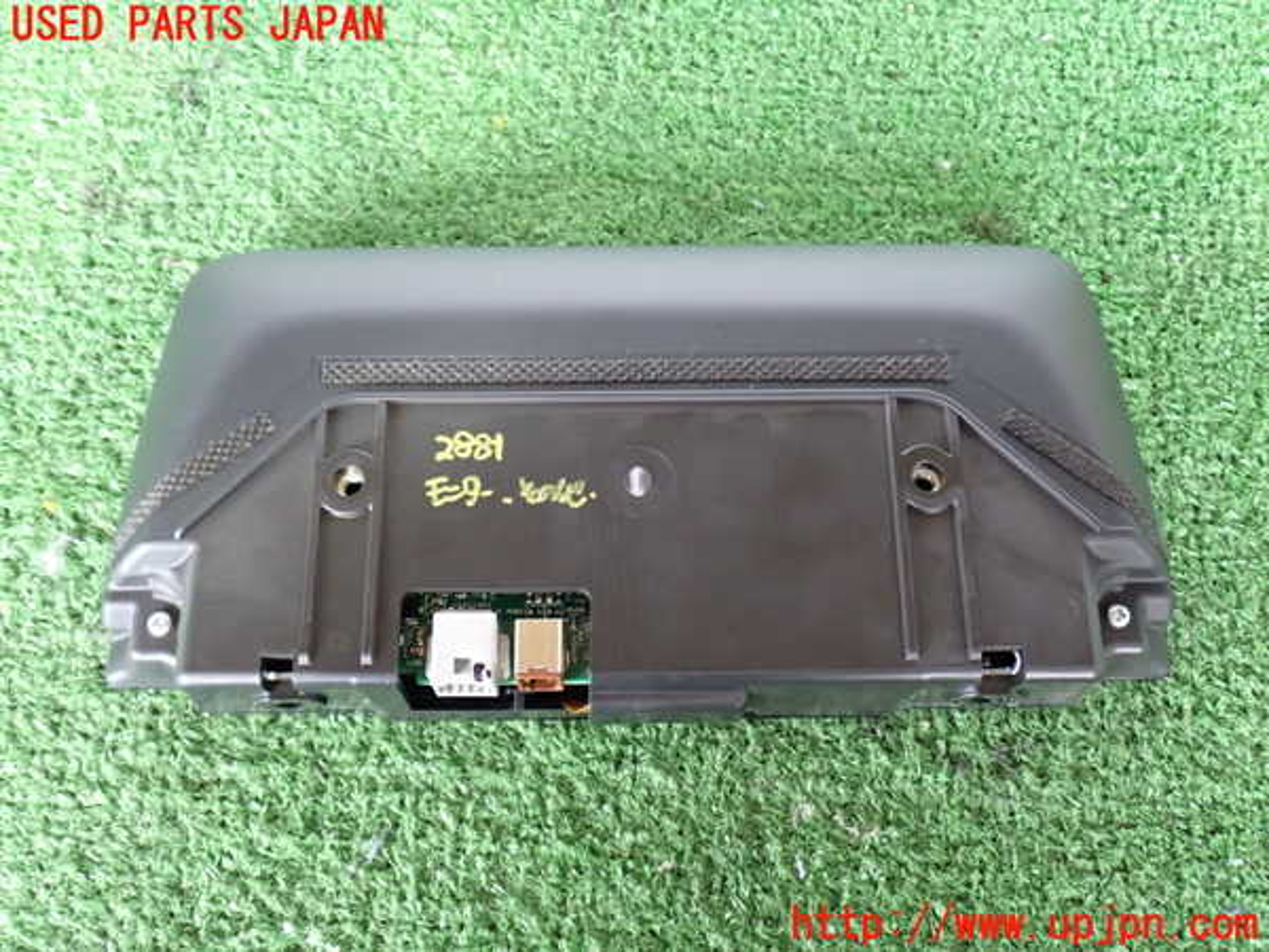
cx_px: 634
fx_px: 1393
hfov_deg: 49.0
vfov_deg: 37.7
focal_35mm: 38
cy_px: 476
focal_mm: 6.83
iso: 800
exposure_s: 1/25
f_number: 2.7
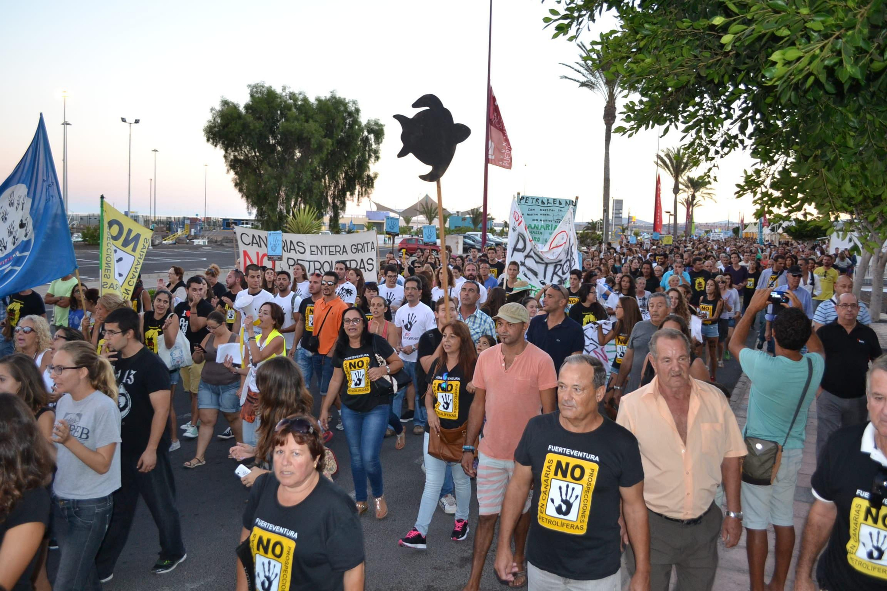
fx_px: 739
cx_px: 444
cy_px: 296
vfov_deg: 43.6
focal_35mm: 30
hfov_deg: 61.9
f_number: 3.8
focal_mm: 20
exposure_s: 1/60
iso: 720
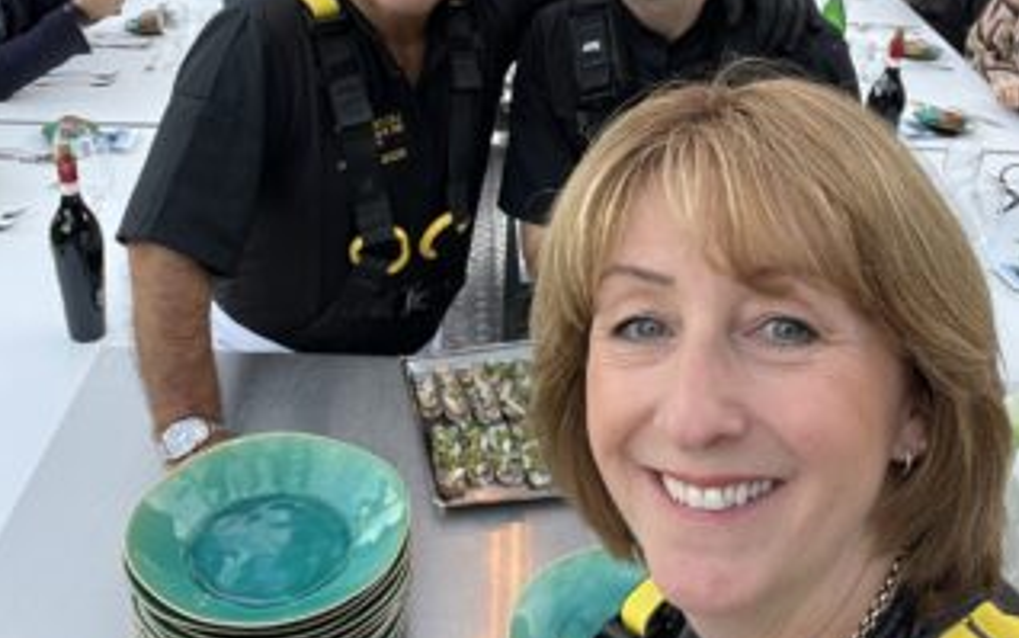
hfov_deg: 46.2
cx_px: 505
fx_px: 1195
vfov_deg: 29.3
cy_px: 144
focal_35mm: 43
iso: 100
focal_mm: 2.71
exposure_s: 1/73
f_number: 2.2
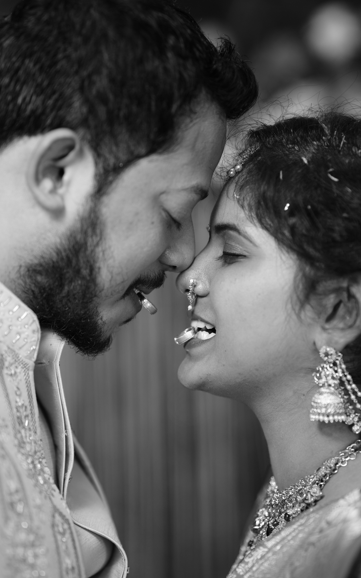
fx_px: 1370
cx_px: 175
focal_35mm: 87
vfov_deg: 23.8
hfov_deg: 15.0
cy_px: 289
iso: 500
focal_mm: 85
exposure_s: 1/800
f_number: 1.8
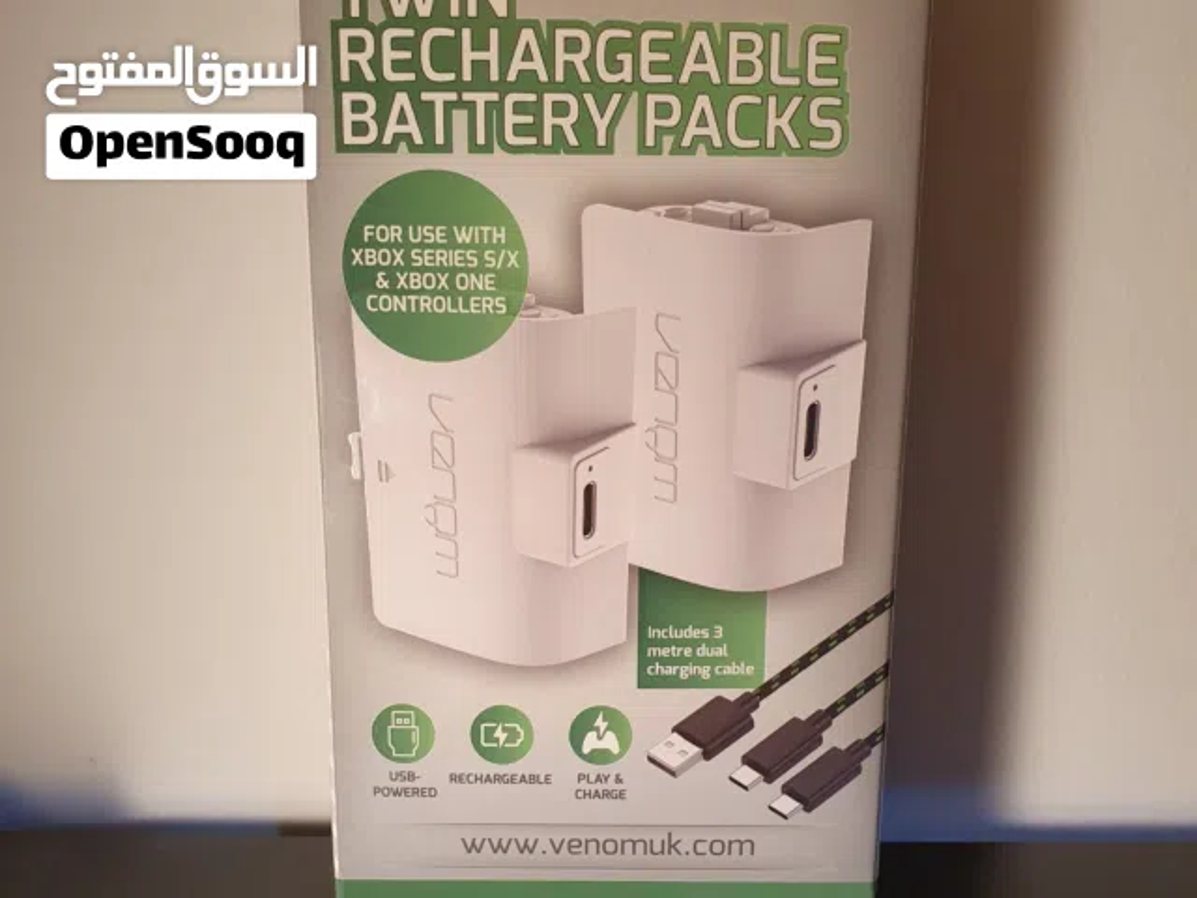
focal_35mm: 26
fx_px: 899
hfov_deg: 67.3
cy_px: 449
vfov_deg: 53.1
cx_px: 598
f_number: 2.4
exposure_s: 1/40
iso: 250
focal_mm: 4.32
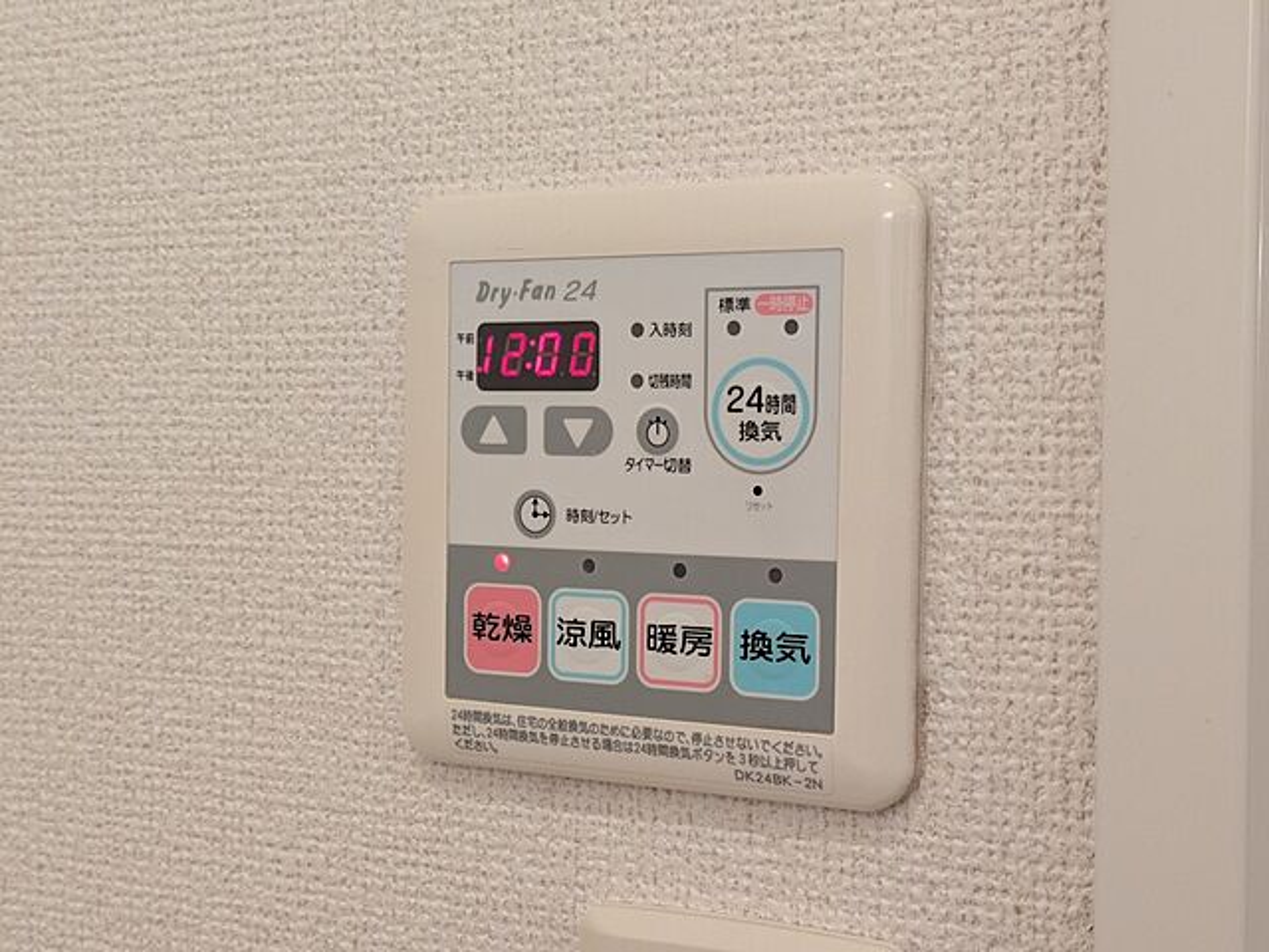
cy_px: 476
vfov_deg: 28.6
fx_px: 1870
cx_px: 634
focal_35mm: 51
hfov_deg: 37.5
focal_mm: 5.43
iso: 348
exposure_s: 1/60
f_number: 1.89
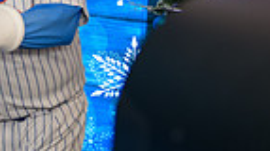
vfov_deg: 11.4
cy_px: -69
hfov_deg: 17.3
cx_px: -211
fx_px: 729
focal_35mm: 102
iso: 400
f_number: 3.2
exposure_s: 1/125
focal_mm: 24
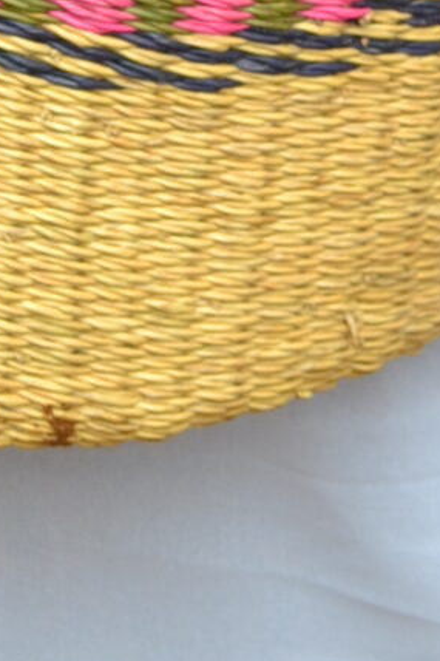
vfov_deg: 8.9
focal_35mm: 210
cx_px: -94
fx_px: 3853
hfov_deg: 6.5
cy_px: -941
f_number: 5.6
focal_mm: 26
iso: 100
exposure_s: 1/60
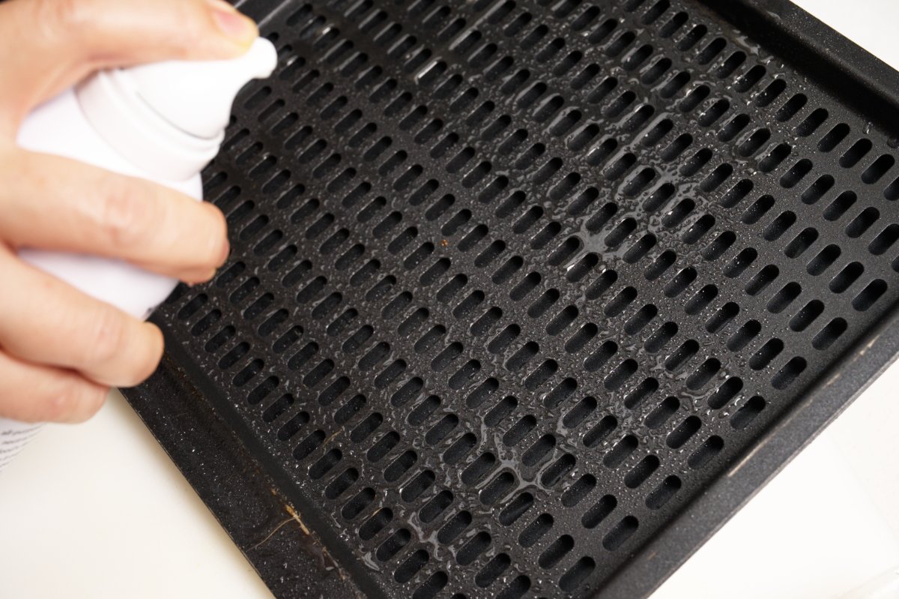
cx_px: 450
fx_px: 1173
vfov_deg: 28.6
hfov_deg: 41.9
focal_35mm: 47
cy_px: 300
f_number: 8
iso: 1000
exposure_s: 1/640
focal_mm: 47
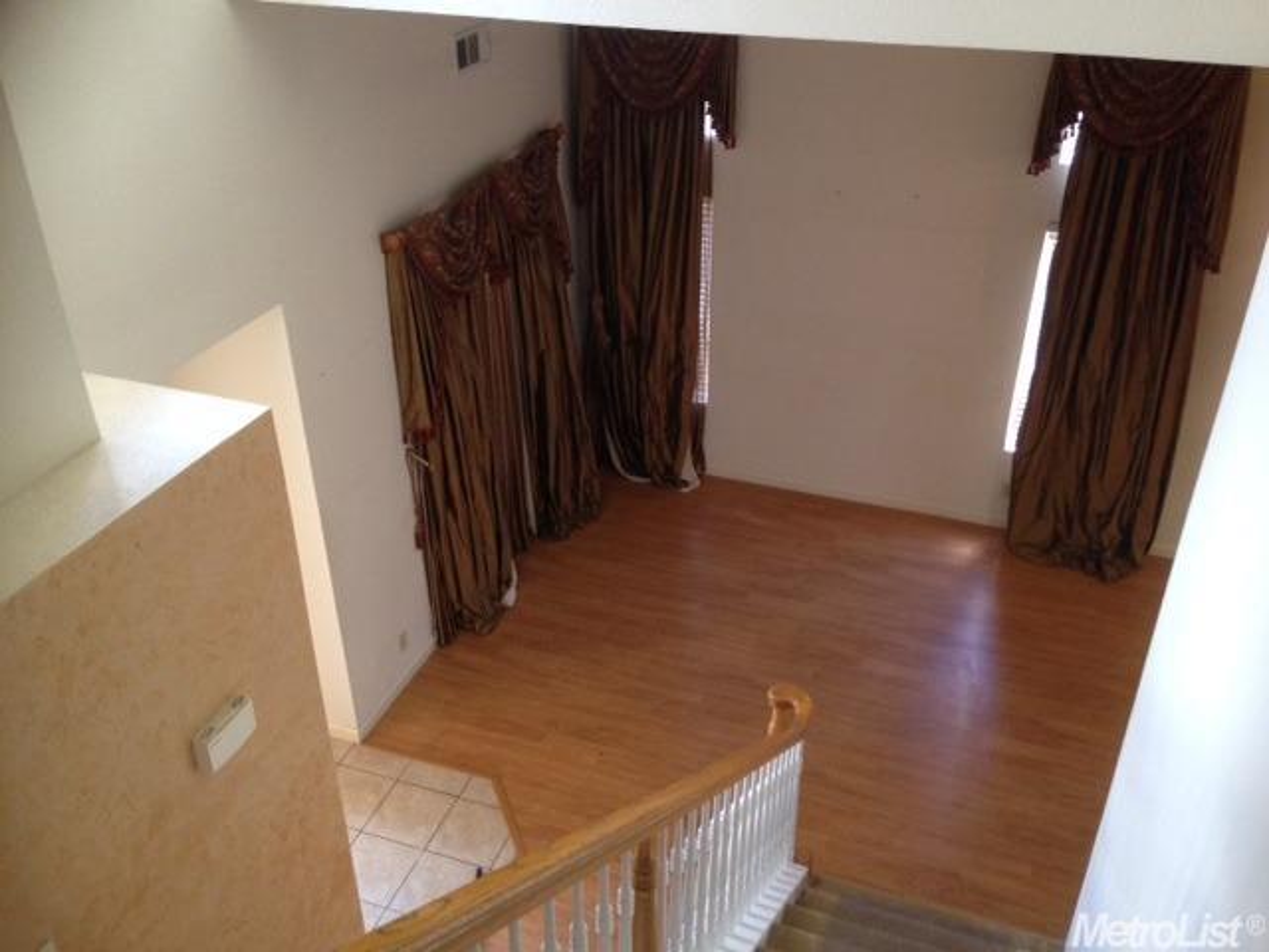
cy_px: 476
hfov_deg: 55.4
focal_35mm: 33
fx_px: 1210
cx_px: 634
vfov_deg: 42.9
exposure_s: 1/20
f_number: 2.4
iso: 160
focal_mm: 4.12
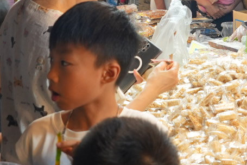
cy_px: -40
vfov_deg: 10.5
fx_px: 879
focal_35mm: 128
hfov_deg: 15.9
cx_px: 204
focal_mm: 24
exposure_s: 1/80
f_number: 6.3
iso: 640
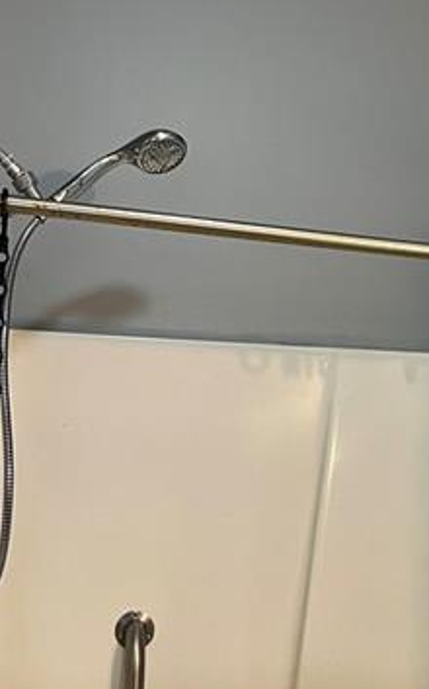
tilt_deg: +8.9
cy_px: 338
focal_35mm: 60
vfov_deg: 34.0
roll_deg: -0.8
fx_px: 1125
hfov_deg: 21.3
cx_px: 359
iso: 160
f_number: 1.6
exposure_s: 1/60
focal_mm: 5.1
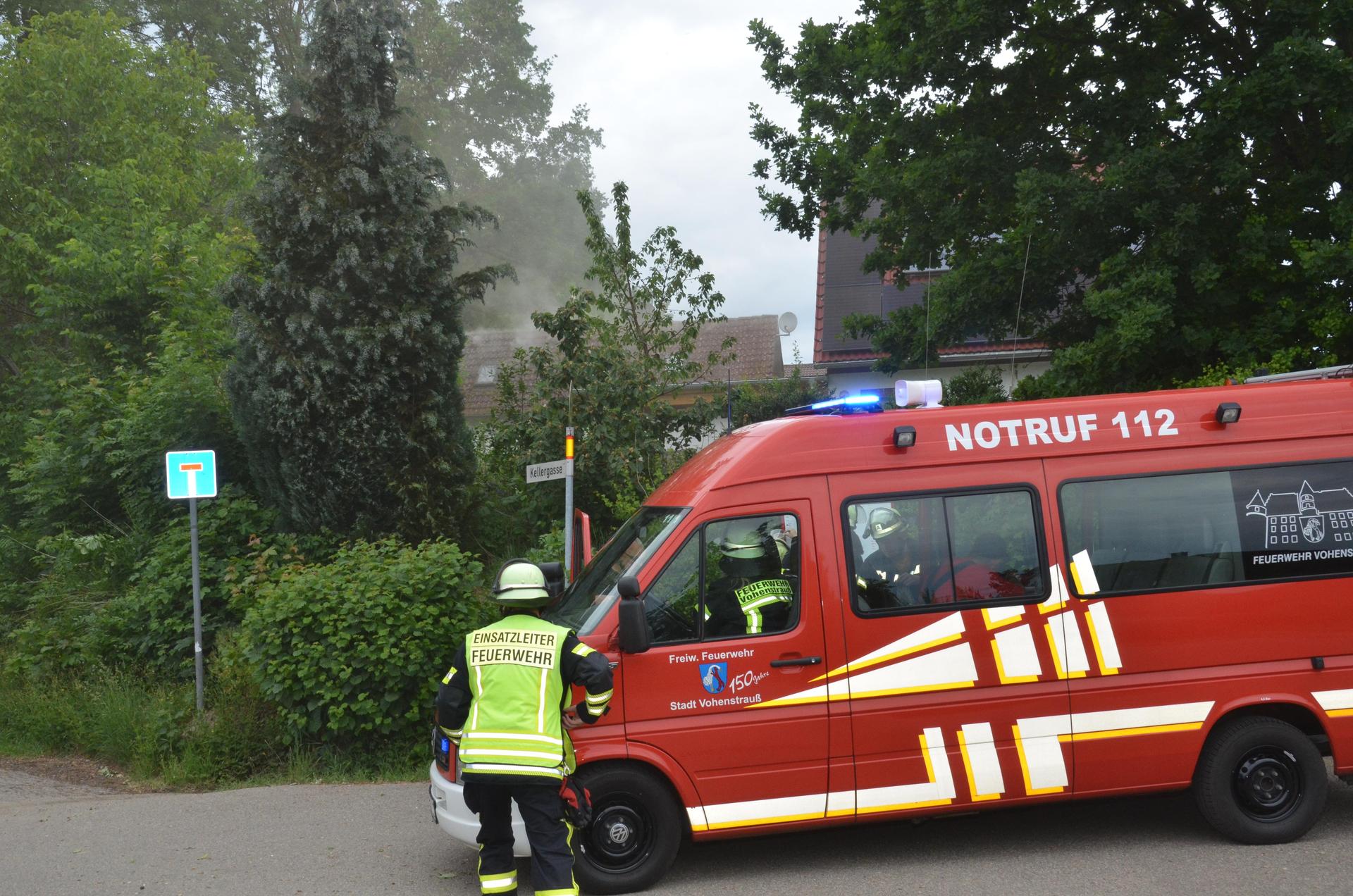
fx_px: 1744
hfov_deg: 42.4
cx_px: 676
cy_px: 448
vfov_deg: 28.8
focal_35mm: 46
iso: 800
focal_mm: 31
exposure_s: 1/250
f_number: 14
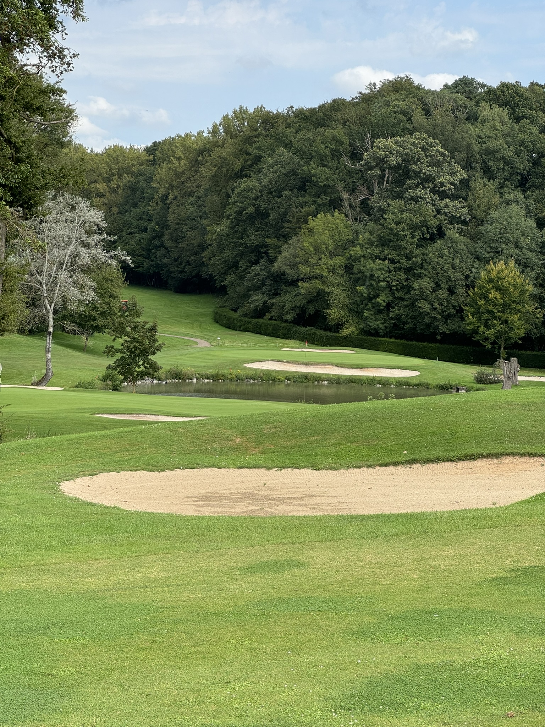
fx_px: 1616
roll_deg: -1.9
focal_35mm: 77
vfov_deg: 25.3
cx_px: 272
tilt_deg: -2.9
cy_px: 364
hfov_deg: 19.1
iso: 25
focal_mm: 9
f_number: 2.8
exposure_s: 1/307
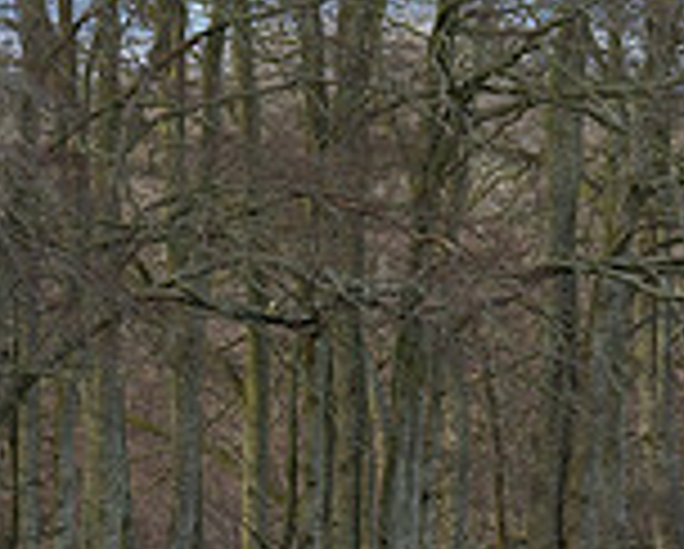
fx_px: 16662
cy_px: 639
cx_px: 472
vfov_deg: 1.9
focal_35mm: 822
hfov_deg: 2.4
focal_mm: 161
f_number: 4
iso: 400
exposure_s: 1/640
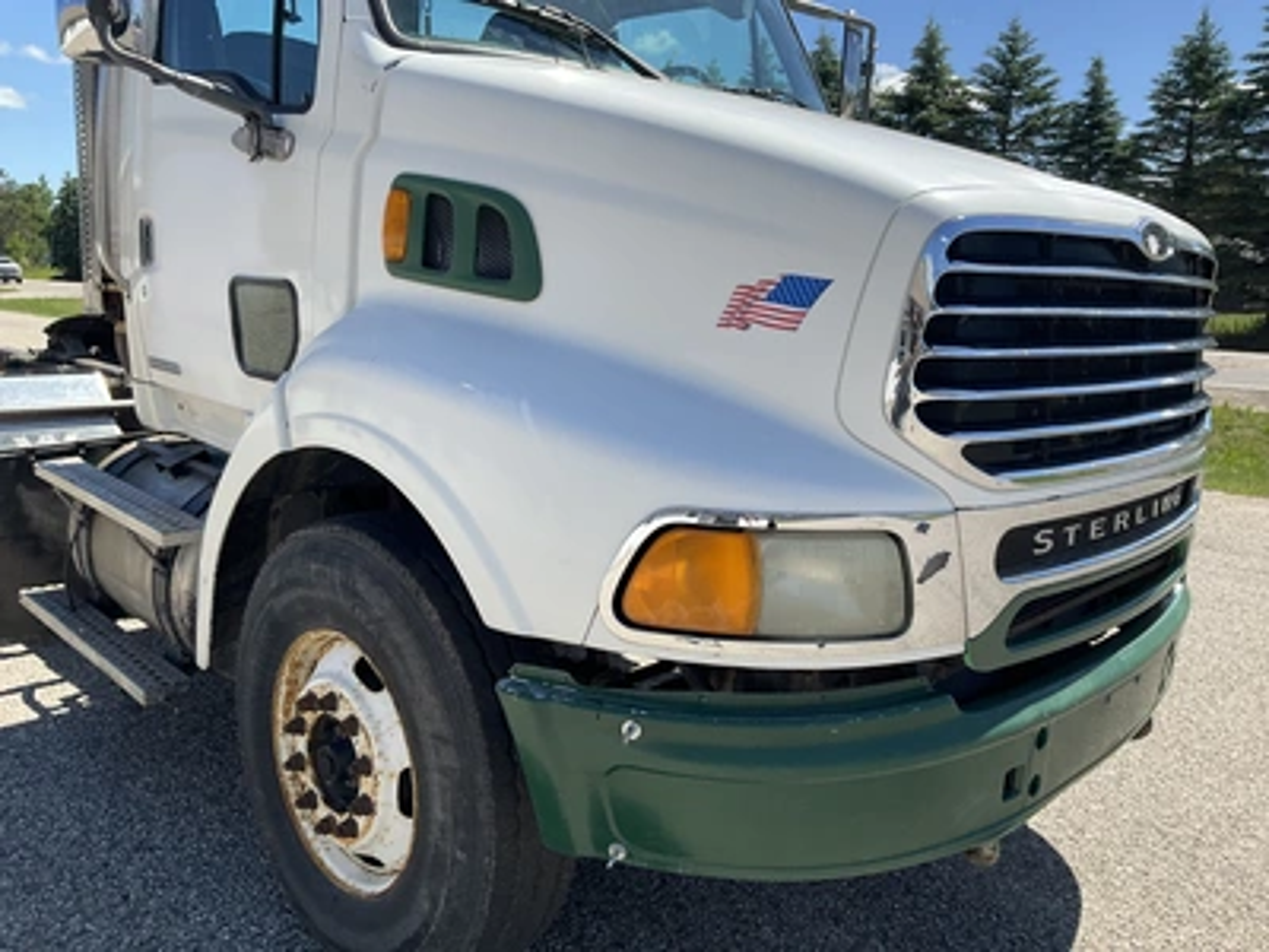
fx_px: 1063
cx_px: 634
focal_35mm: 29
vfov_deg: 48.2
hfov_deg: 61.7
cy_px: 476
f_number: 1.8
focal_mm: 3
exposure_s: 1/1035
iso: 25
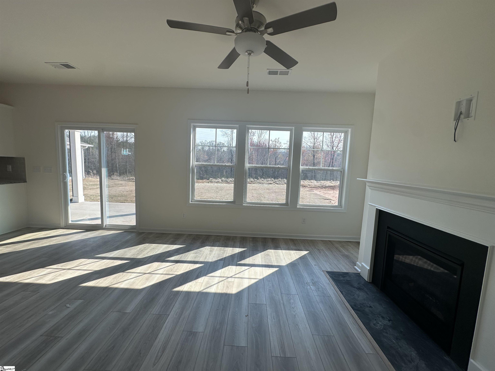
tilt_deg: -5.4
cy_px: 186
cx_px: 248
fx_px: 200
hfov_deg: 102.1
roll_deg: -2.2
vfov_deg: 85.7
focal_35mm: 14
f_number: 2.2
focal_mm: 2.22
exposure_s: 1/406
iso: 40
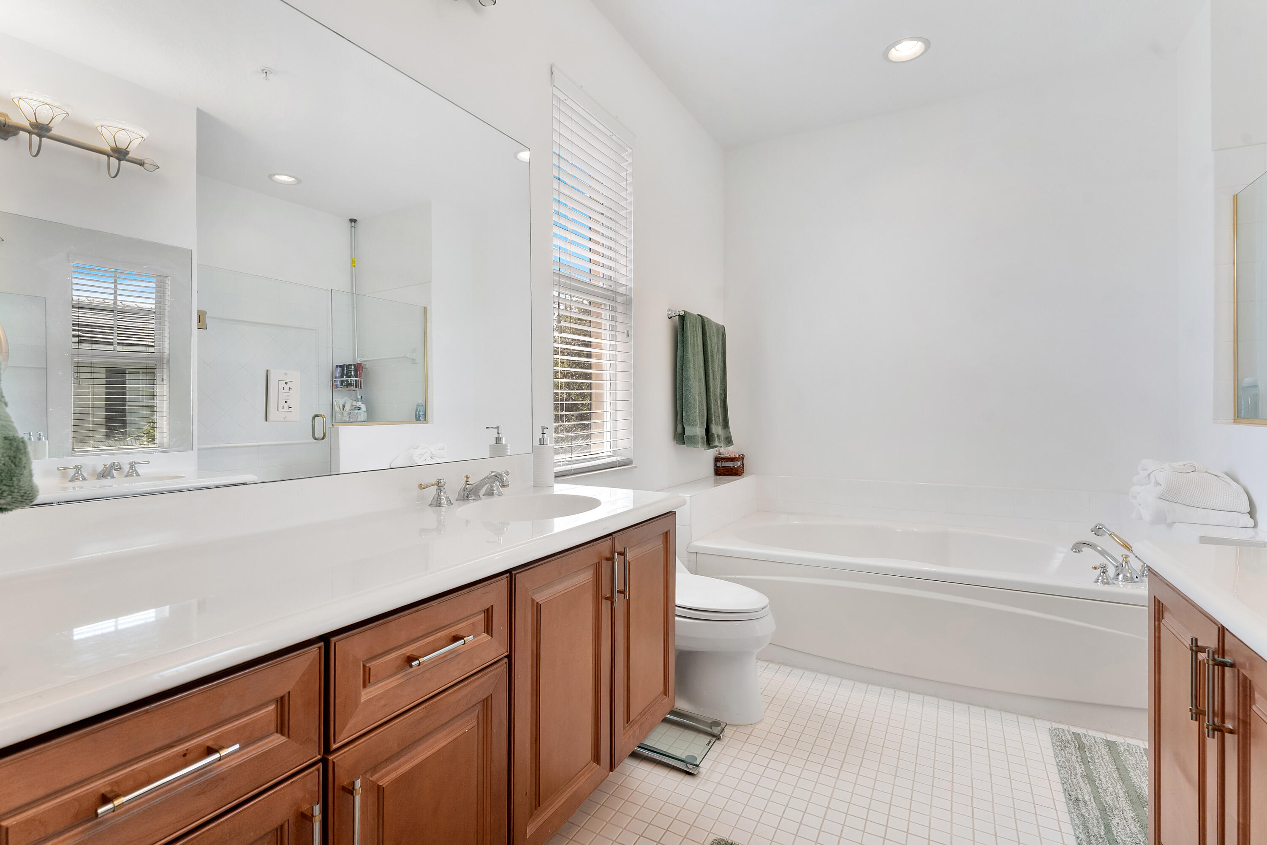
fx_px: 577
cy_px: 422
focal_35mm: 16
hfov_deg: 95.3
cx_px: 634
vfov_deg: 72.4
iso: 500
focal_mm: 16.4
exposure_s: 1/80
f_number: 9
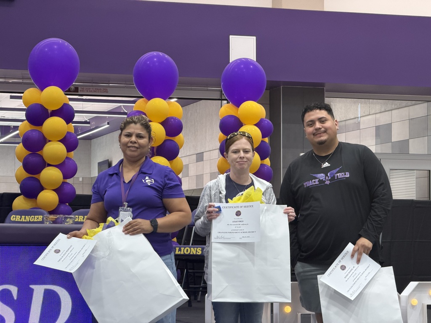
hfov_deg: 19.6
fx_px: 1245
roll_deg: +0.0
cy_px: 162
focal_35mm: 100
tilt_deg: +2.8
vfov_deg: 14.8
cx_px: 216
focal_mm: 16.89
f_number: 2.8
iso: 250
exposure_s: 1/80
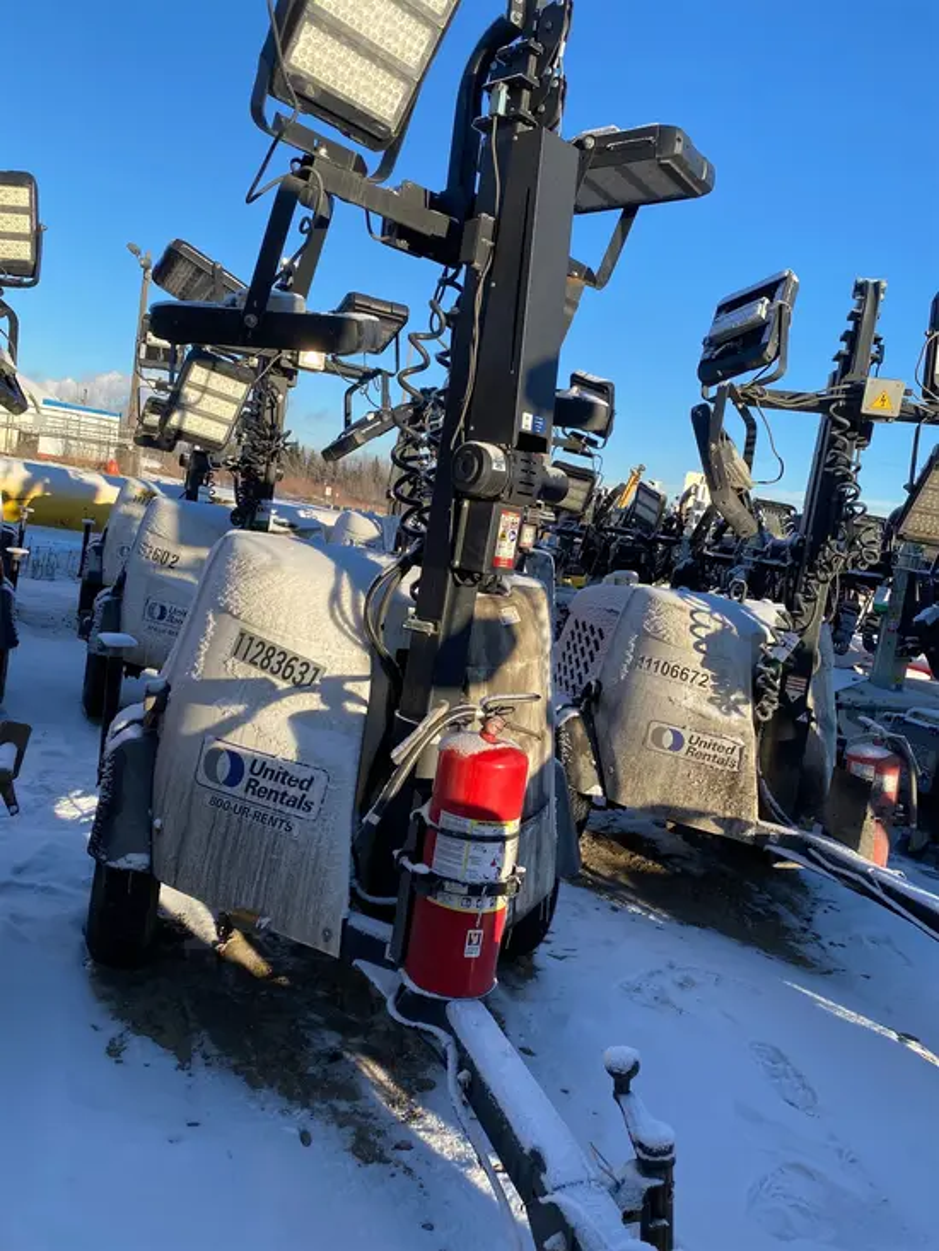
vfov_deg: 67.3
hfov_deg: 53.1
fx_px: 940
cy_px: 626
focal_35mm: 26
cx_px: 470
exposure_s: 1/1147
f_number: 1.8
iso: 32
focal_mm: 4.25
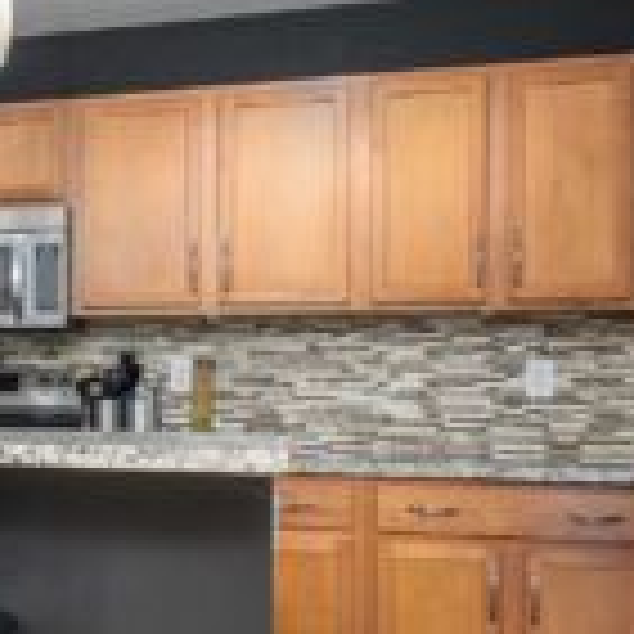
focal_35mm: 58
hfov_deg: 25.3
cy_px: 384
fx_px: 1202
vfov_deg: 29.5
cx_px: -198
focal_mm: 24
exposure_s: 1/2
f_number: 7.1
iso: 1000
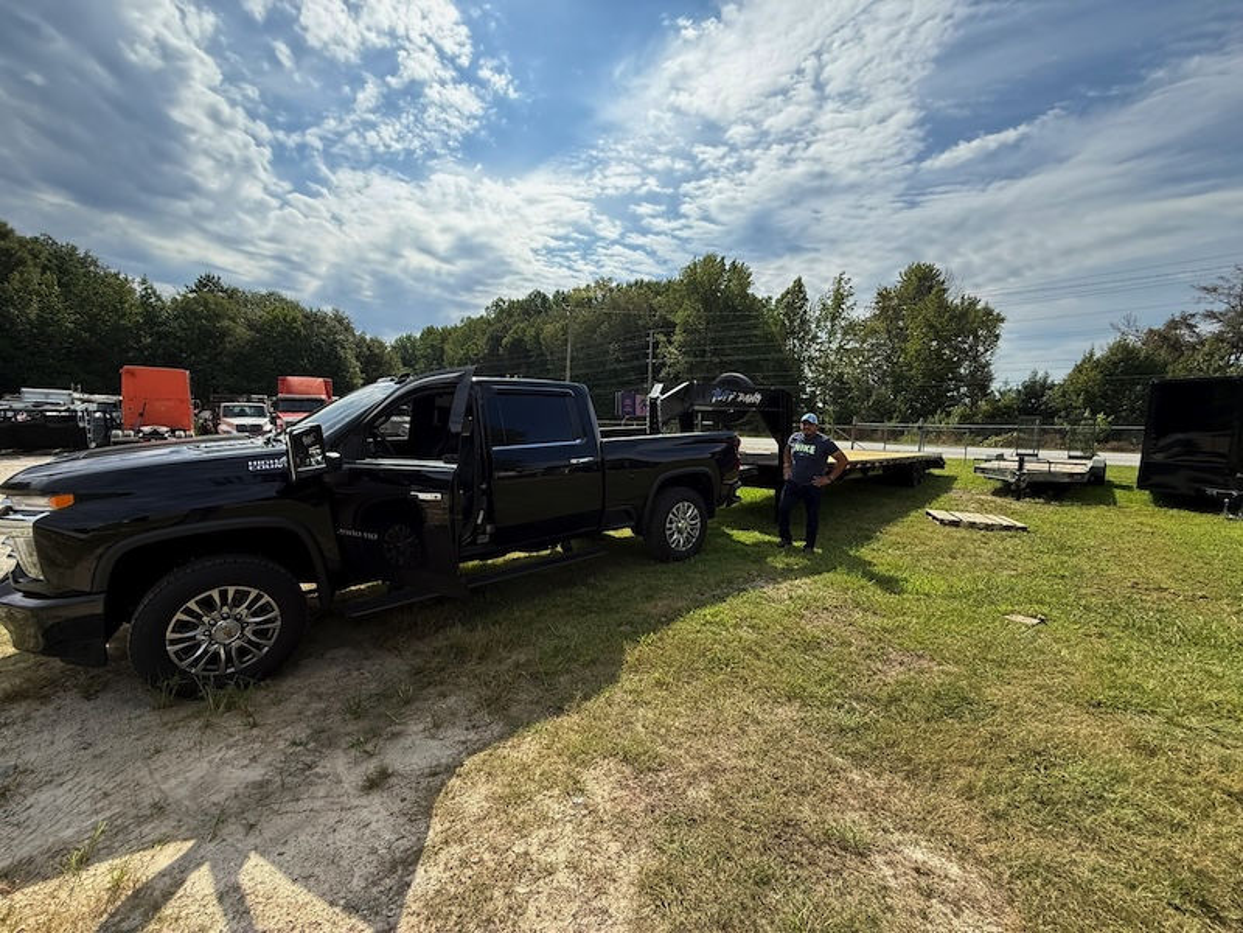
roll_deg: -2.1
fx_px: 503
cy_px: 466
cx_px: 622
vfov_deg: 85.7
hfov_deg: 102.1
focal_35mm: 14
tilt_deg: -5.0
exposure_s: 1/1285
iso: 64
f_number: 2.2
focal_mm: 2.22
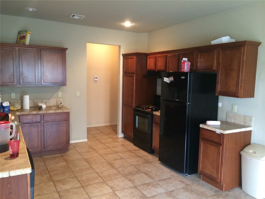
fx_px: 230
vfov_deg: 46.8
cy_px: 100
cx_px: 132
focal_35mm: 30
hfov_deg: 60.0
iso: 320
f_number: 2.2
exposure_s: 1/17
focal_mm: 4.12
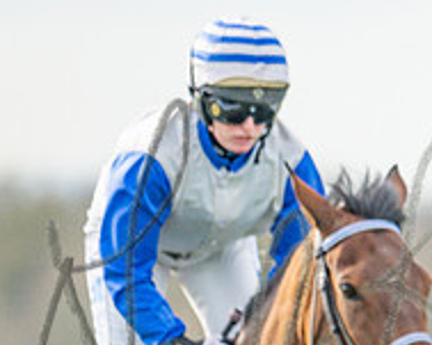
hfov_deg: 1.3
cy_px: 197
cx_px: 588
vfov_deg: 1.0
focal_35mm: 1535
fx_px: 19616
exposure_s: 1/1600
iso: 500
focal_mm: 400
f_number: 4.5
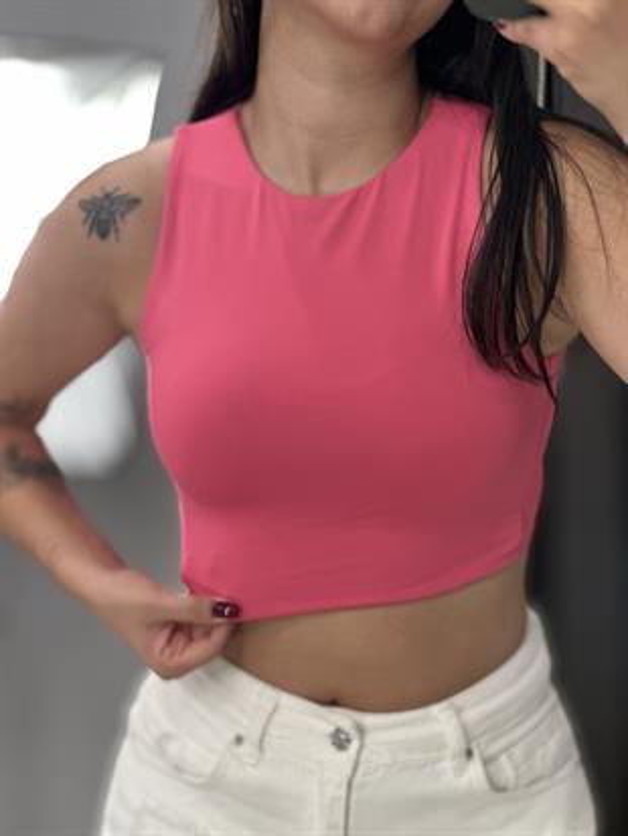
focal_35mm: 77
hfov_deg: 19.1
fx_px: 1862
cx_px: 314
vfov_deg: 25.3
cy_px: 418
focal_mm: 9
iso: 200
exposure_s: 1/33
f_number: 2.8
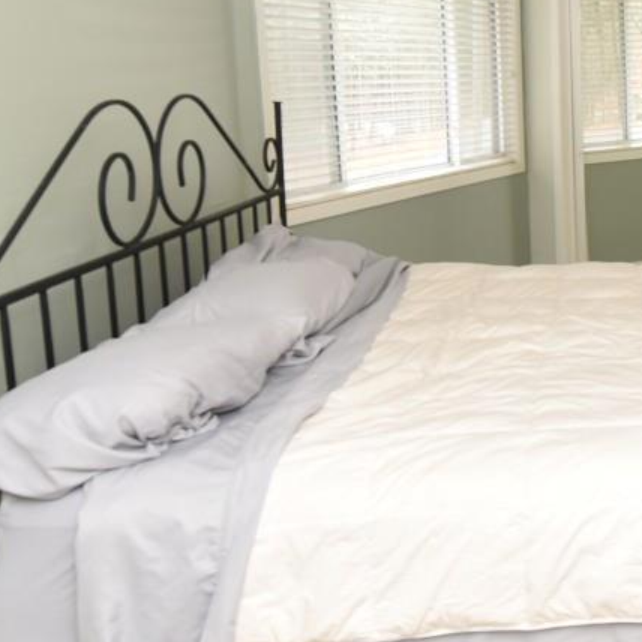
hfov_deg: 31.9
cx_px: 750
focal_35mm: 45
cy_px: 242
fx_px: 944
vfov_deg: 37.3
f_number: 5
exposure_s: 1/100
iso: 800
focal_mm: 14
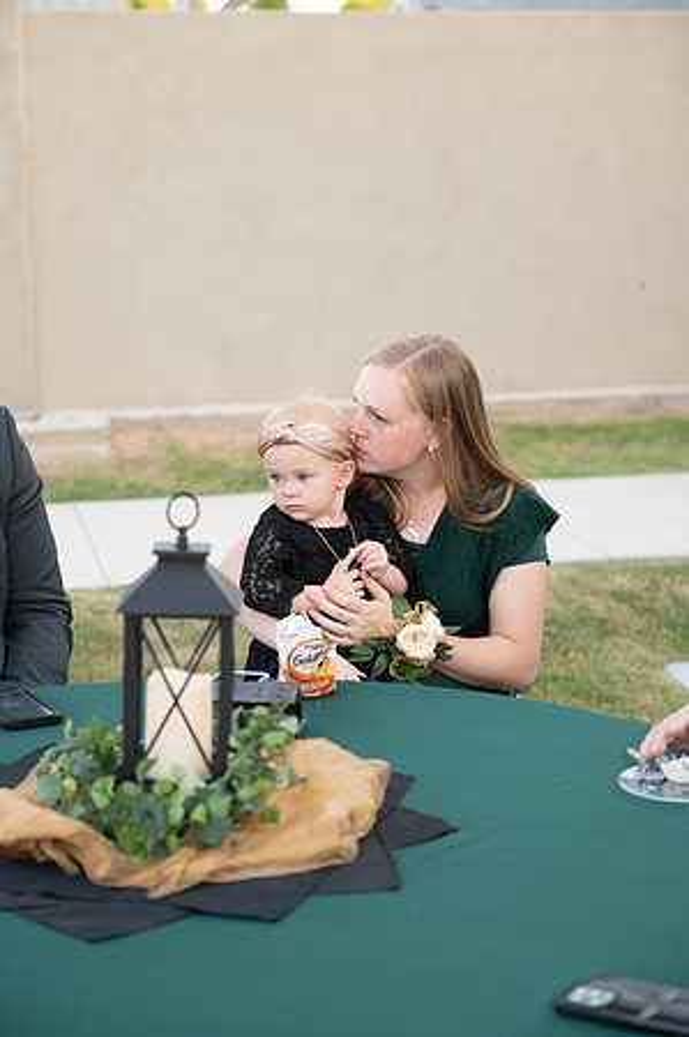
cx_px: 344
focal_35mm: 70
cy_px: 518
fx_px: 2014
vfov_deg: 28.9
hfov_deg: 19.4
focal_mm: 70
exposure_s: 1/800
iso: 1600
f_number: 3.5
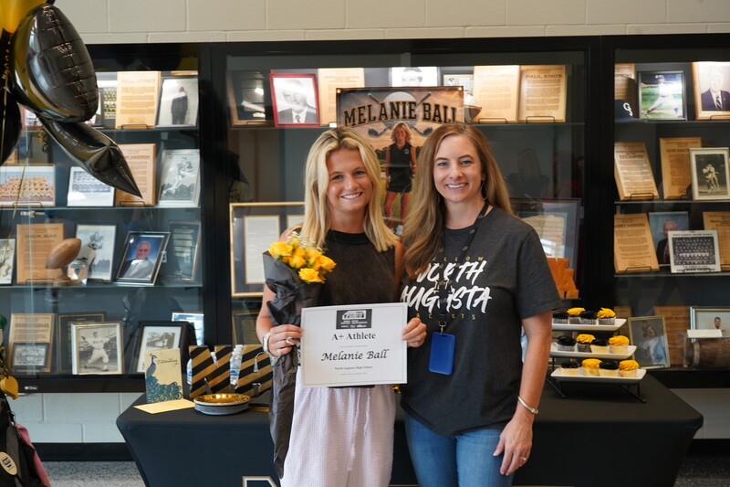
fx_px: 973
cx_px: 365
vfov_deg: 28.1
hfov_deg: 41.1
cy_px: 244
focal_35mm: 48
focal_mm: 48
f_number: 7.1
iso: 800
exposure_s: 1/25
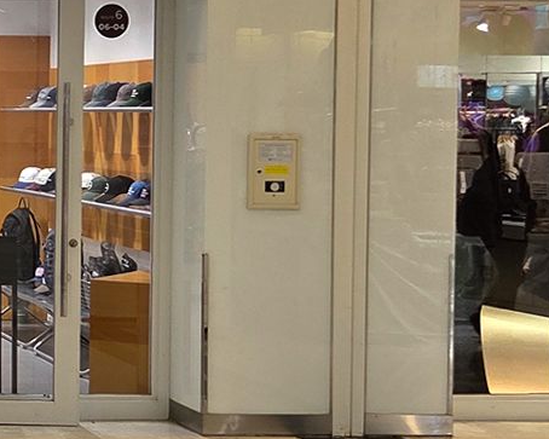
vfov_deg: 15.5
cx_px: -364
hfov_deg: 16.8
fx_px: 1608
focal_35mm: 99
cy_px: 149
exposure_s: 1/120
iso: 100
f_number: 1.8
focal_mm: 5.4
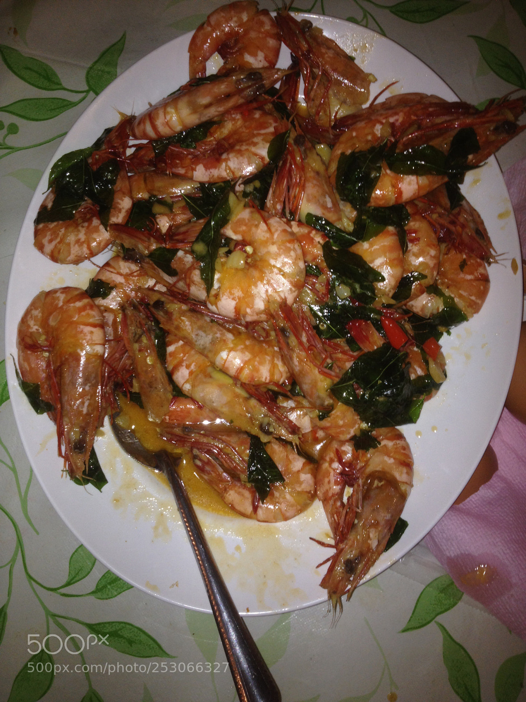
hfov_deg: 40.7
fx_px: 709
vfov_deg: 52.6
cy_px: 351
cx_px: 263
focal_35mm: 35
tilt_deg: -78.9
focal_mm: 4.28
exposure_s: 1/31
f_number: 2.4
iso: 50
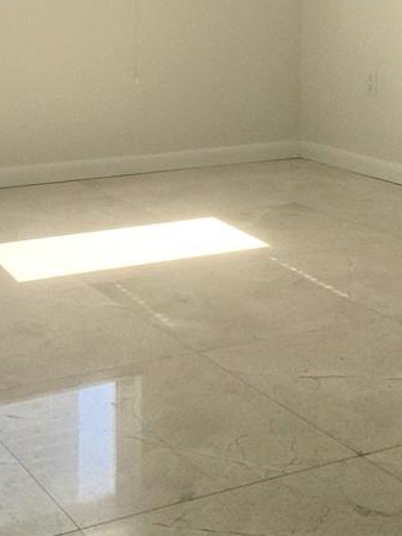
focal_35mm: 68
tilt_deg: -4.8
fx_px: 1052
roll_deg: +0.9
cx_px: 103
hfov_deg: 21.4
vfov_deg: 27.4
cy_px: 44
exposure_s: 1/570
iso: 32
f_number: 2.2
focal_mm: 4.15
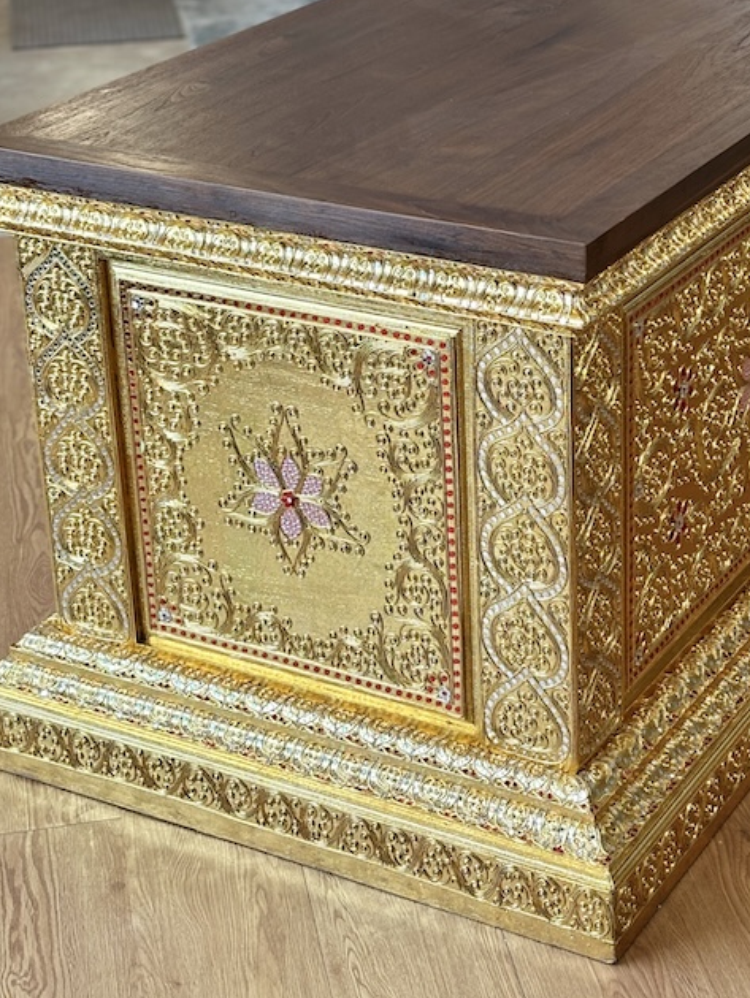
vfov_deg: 25.3
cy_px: 378
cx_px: 466
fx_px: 2223
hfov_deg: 19.1
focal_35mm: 77
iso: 100
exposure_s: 1/50
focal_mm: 5.96
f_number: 1.6
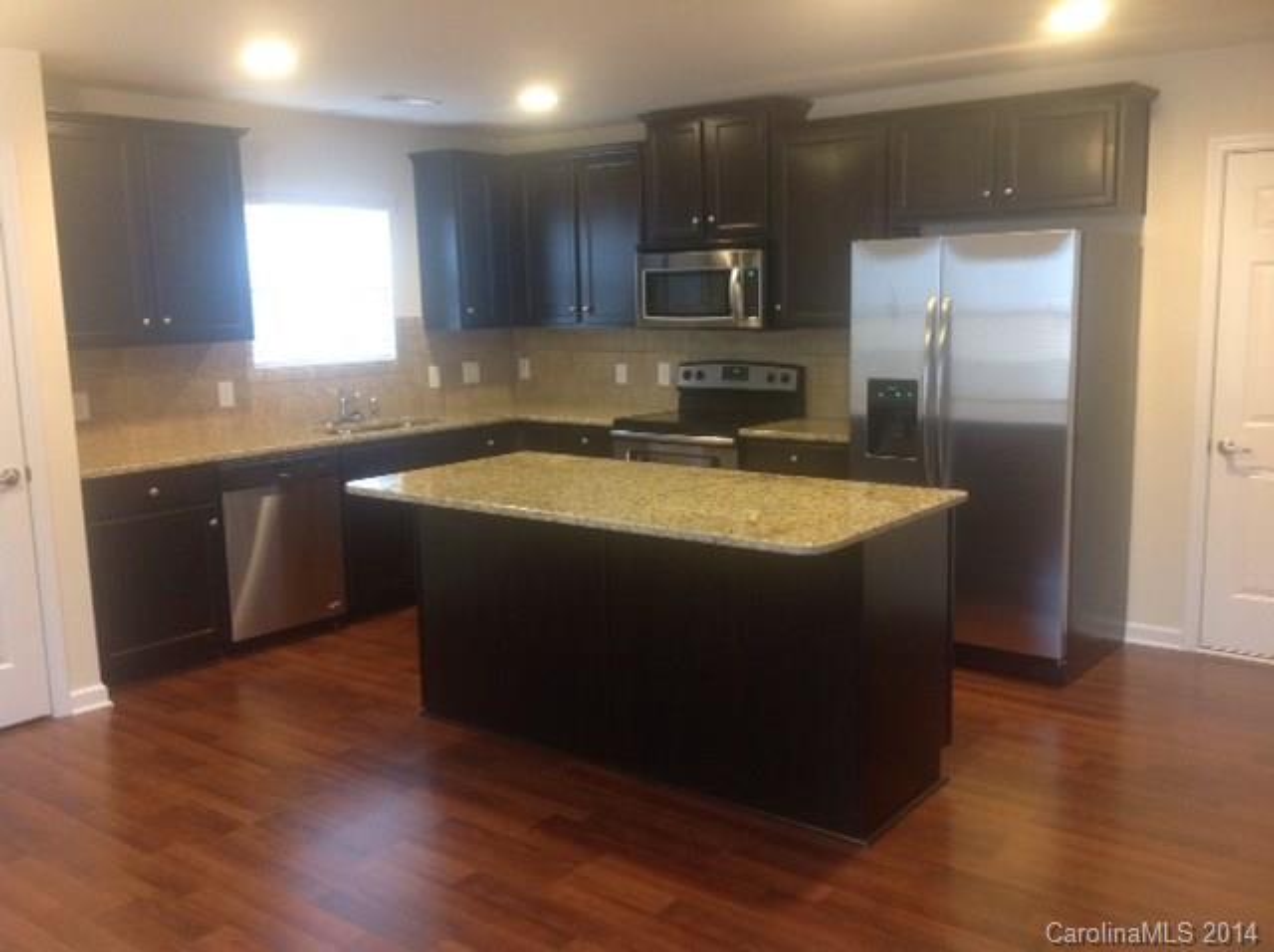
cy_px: 476
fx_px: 1286
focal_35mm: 35
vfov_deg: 40.6
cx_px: 637
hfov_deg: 52.7
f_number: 2.4
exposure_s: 1/15
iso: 200
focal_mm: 4.28
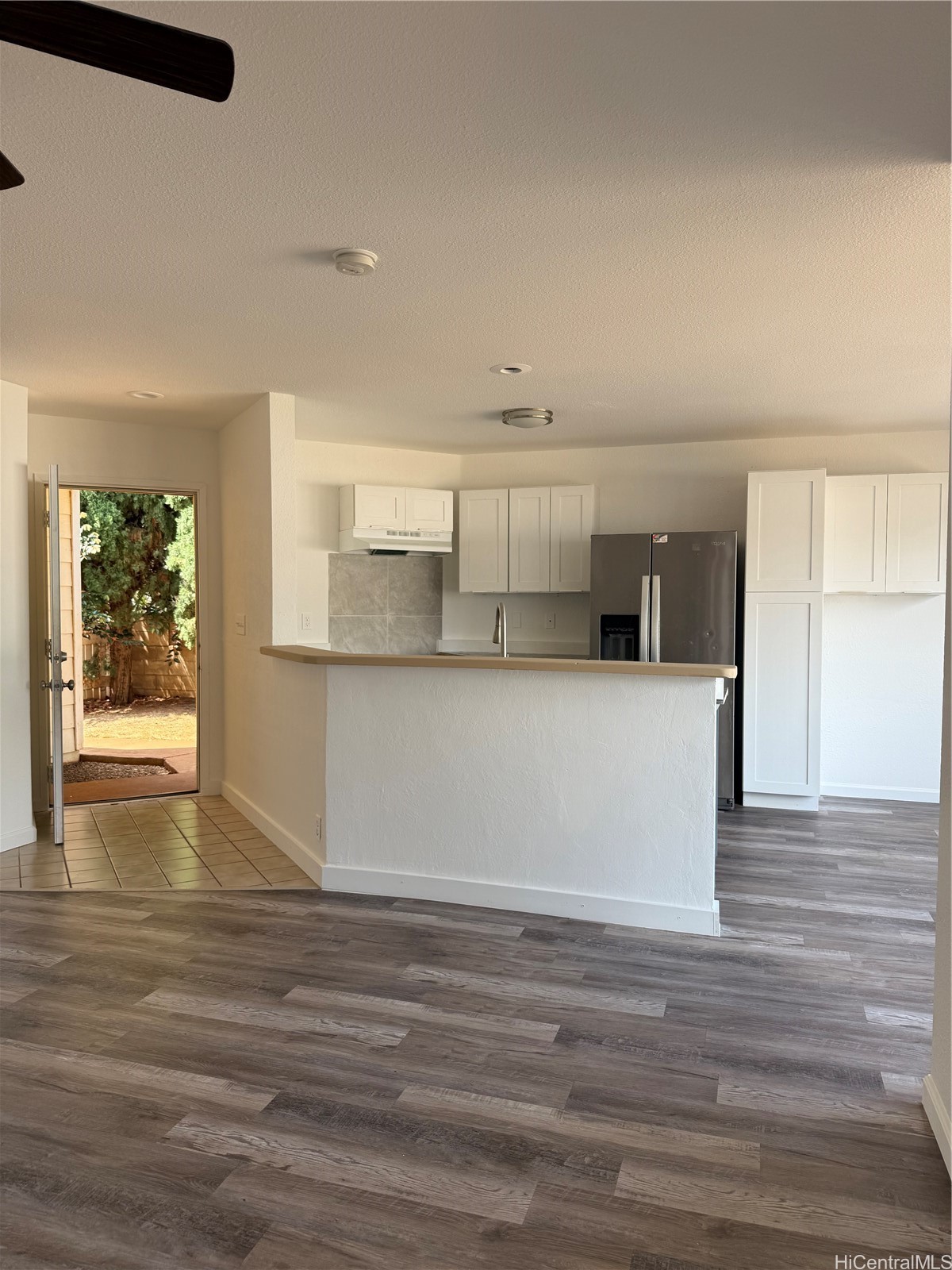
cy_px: 635
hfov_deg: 56.8
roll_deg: -0.9
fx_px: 880
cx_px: 476
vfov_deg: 71.6
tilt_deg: -1.3
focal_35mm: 24
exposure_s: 1/297
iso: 80
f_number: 1.78
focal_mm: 6.76
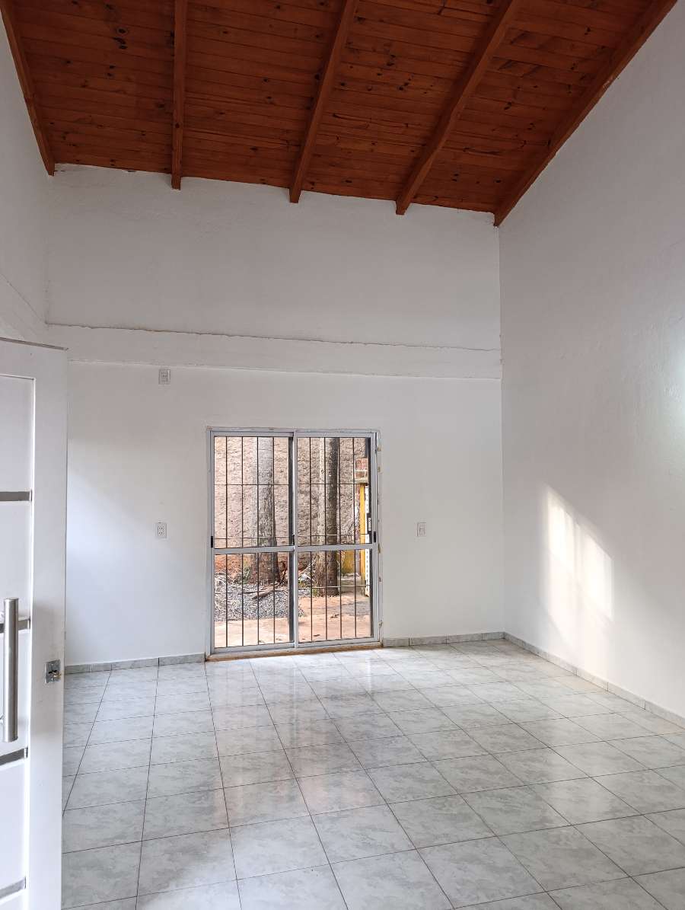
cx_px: 342
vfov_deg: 73.8
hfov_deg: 59.0
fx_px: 605
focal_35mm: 23
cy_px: 455
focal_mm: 6.14
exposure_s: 1/100
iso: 1000
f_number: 1.6
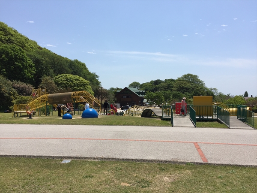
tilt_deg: +0.7
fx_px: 215
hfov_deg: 61.7
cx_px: 128
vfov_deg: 48.2
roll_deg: +0.4
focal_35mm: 29
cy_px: 96
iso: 32
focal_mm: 4.15
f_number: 2.2
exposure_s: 1/2475
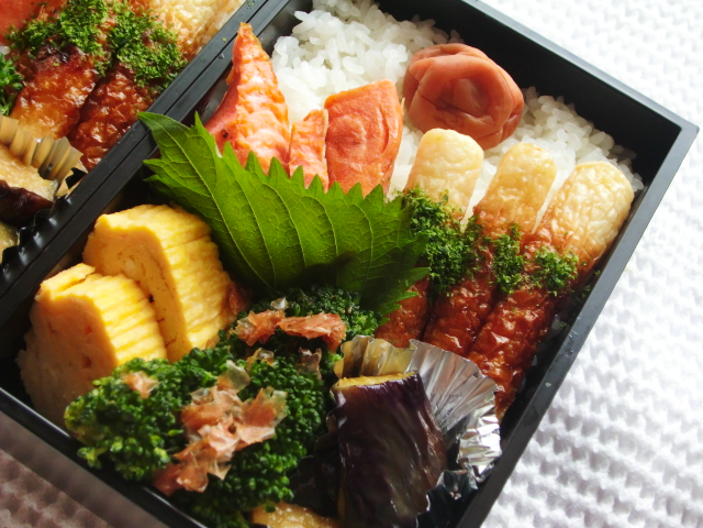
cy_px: 264
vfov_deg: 26.6
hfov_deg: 34.9
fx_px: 1117
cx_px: 352
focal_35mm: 55
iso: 200
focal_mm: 9.8
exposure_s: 1/125
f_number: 3.6
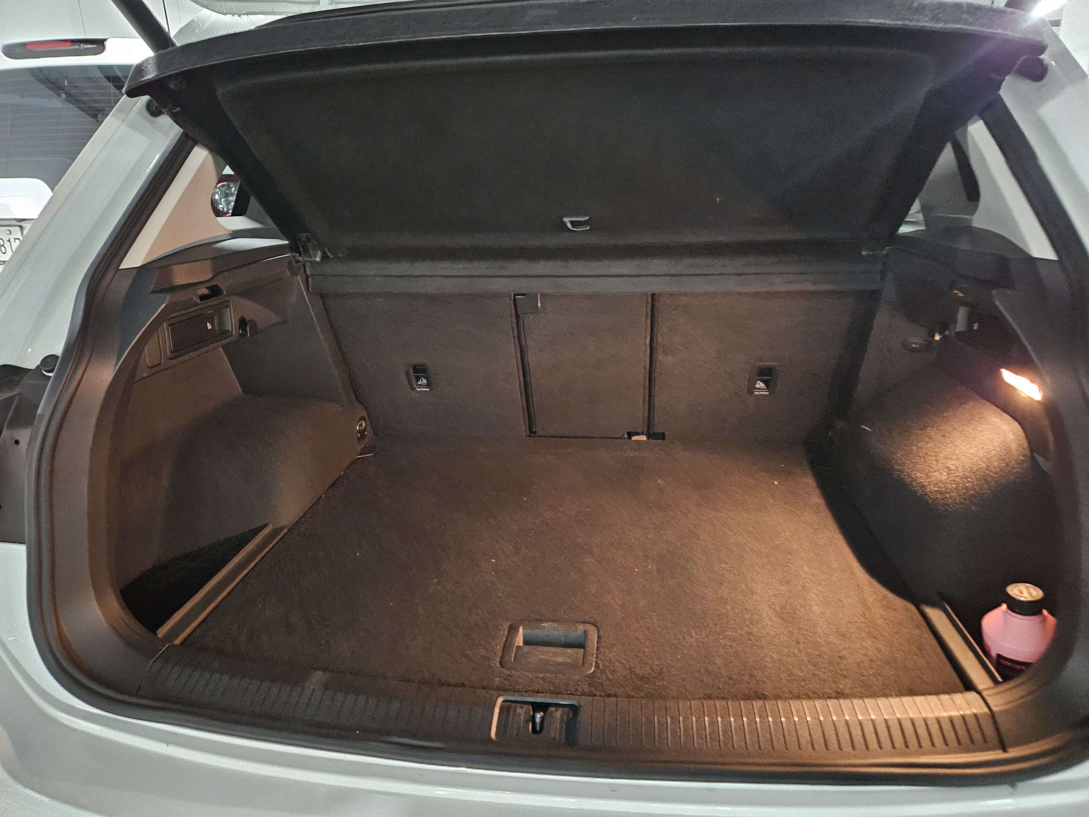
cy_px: 408
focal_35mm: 23
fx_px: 724
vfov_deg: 58.9
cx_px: 544
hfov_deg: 73.9
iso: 2500
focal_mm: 5.4
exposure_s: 1/15
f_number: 1.8
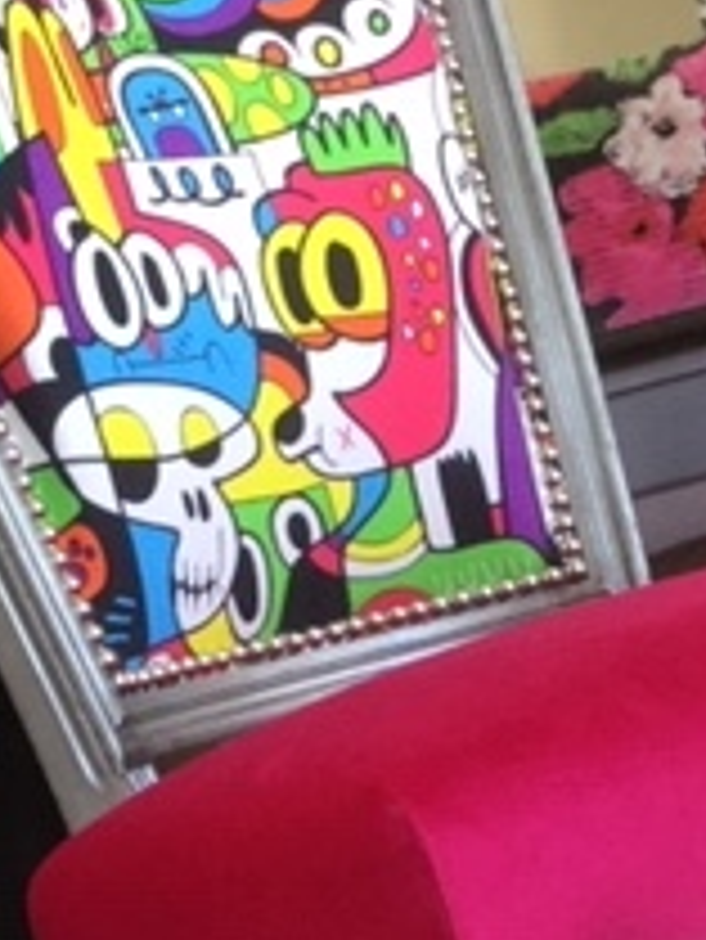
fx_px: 2581
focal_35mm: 95
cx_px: 643
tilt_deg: -7.7
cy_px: 877
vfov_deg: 20.2
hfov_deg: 15.4
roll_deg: +11.5
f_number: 2.4
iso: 100
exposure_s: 1/33
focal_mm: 3.3
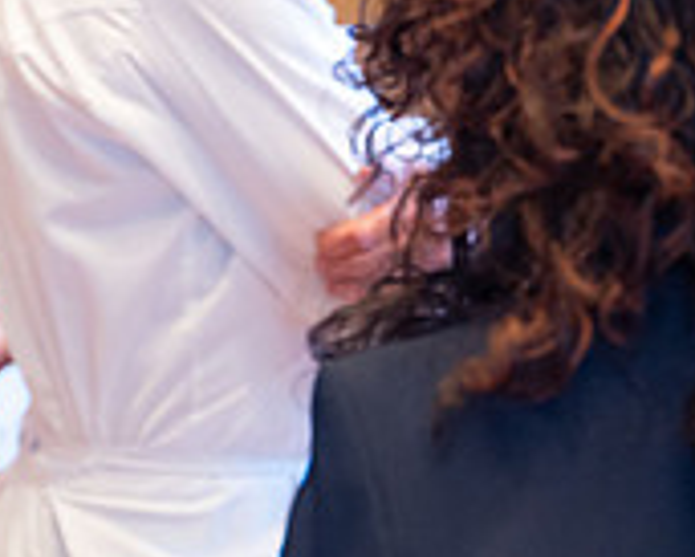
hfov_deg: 11.3
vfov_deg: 9.1
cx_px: 219
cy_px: 241
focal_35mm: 170
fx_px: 3499
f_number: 2.8
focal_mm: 49
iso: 2500
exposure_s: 1/80
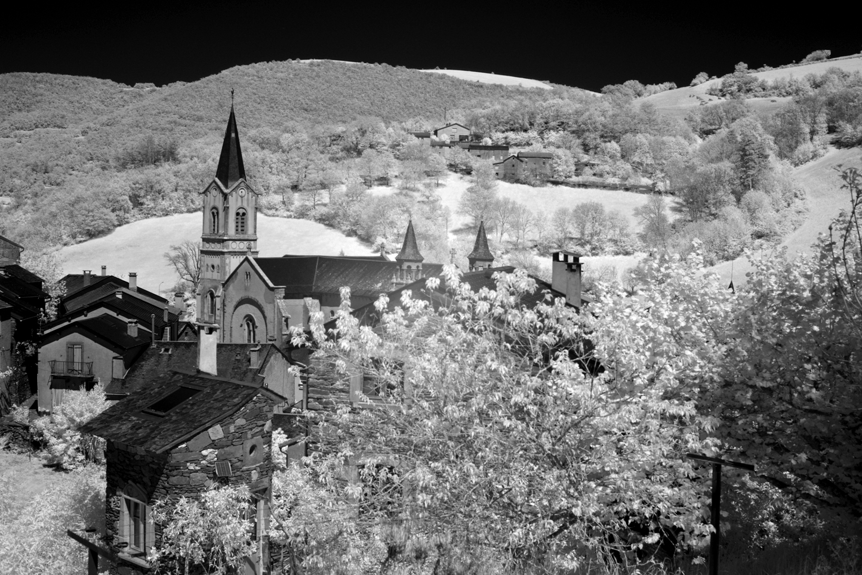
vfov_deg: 27.0
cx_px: 431
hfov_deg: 39.6
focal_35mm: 50
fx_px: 1198
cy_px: 288
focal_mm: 50
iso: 500
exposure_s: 1/500
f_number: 8
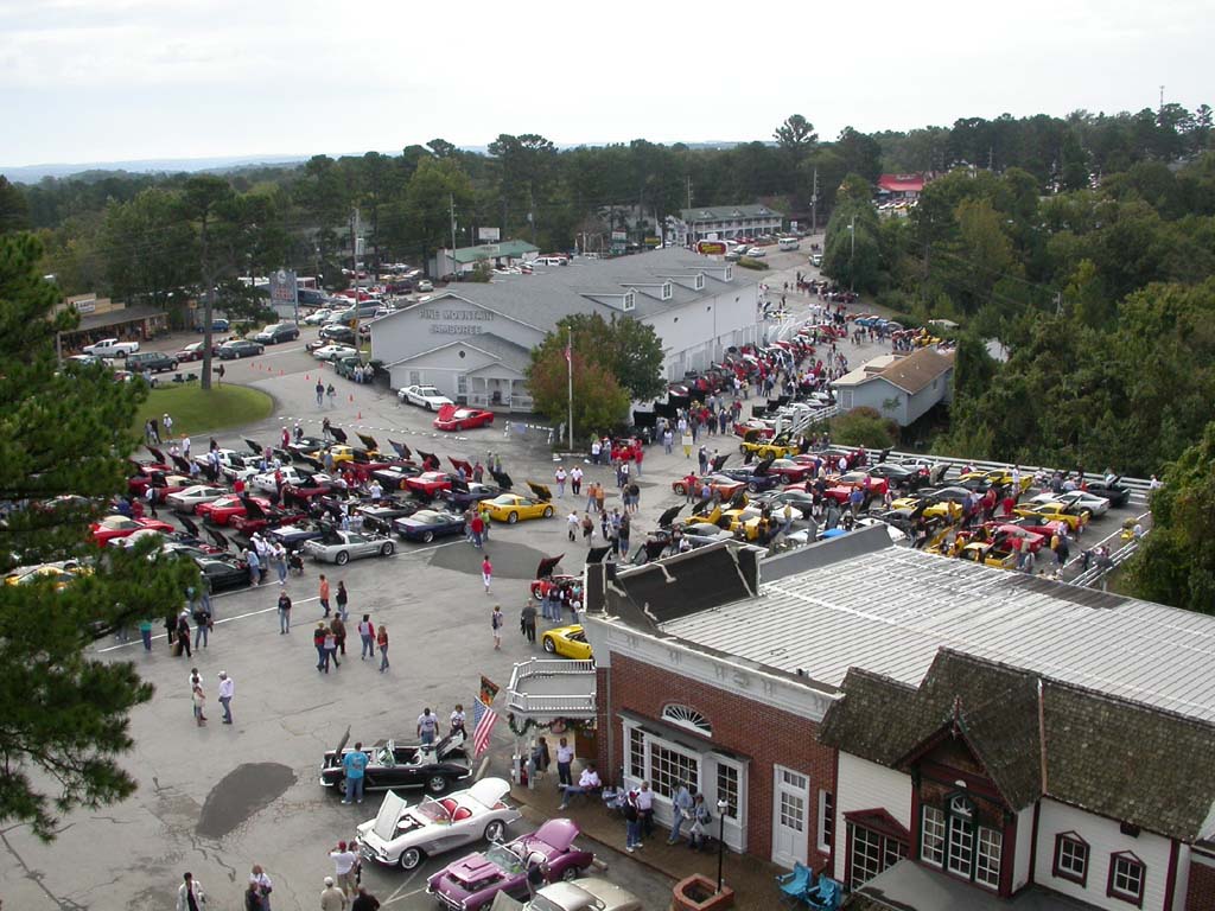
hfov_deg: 49.0
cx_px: 608
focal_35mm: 38
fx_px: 1334
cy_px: 456
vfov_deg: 37.7
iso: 100
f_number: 6.7
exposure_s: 1/272
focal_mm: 7.85
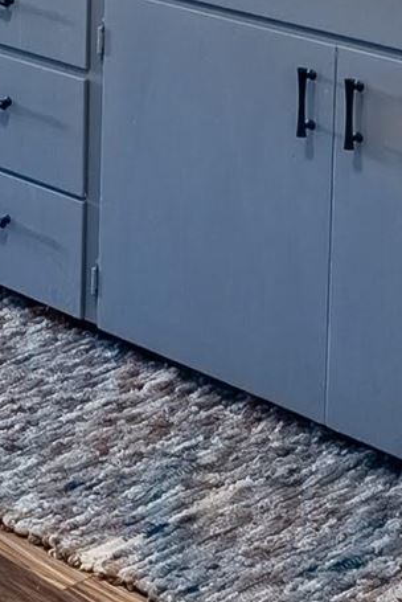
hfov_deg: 11.3
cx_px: -444
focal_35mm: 108
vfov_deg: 16.6
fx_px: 1806
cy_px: -390
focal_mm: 16
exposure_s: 1/50
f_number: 8
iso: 400
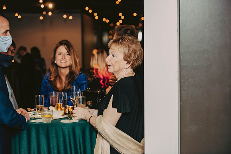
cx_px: 116
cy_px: 77
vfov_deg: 19.5
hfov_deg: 28.8
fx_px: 449
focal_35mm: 70
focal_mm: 70
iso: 2000
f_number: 3.2
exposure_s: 1/200
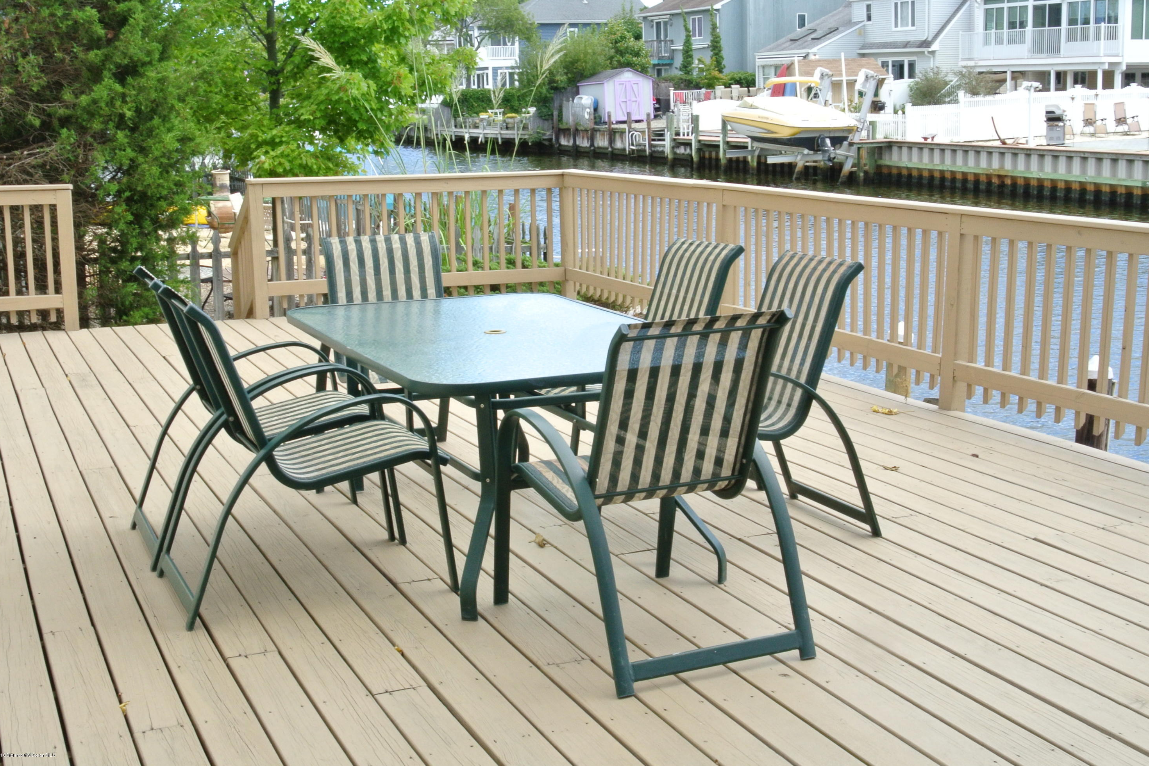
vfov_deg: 28.1
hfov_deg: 41.1
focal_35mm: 48
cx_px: 575
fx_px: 1532
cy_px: 387
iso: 400
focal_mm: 17.7
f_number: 16
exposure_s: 1/60
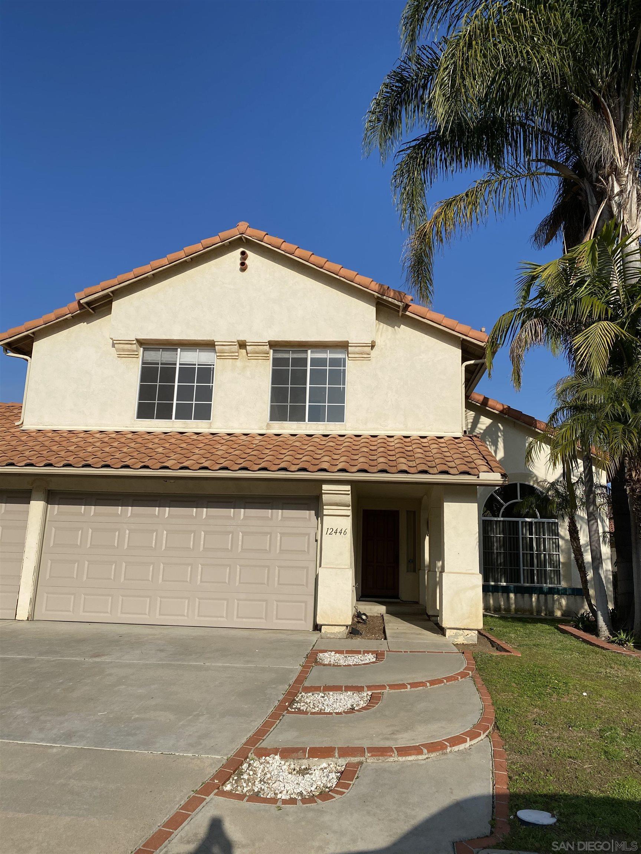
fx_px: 642
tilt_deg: +12.1
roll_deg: -0.8
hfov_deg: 53.1
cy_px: 427
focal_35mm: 26
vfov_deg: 67.3
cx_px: 320
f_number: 1.8
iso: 32
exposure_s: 1/5525
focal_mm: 4.25
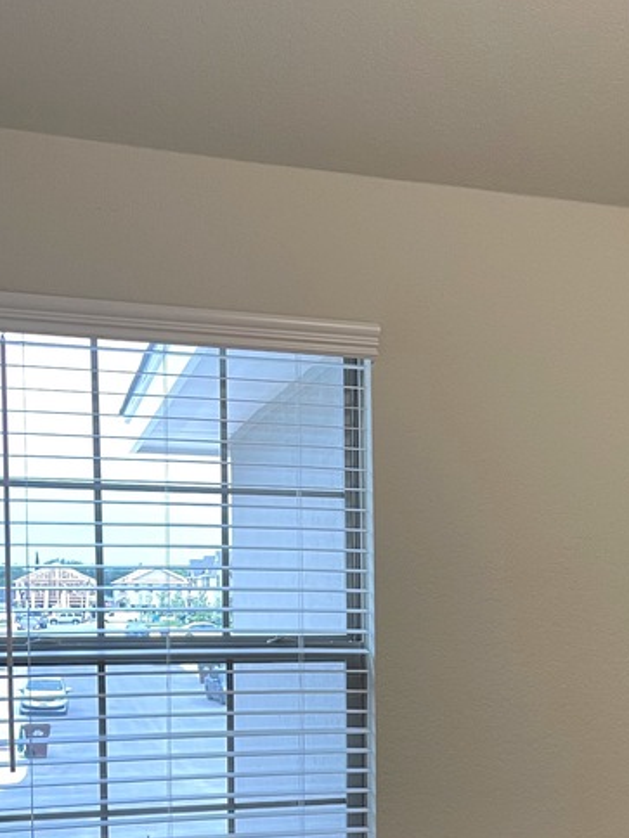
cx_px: 619
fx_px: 1405
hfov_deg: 24.2
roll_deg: -0.3
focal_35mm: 58
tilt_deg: -3.4
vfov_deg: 32.3
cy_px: 680
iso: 125
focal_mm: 5.1
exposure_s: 1/60
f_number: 1.6
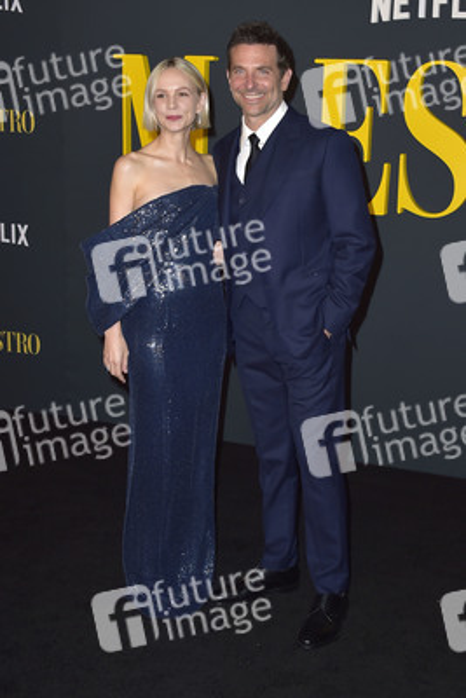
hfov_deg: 33.4
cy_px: 349
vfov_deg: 48.4
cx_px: 233
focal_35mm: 40
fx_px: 776
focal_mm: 40
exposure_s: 1/250
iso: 320
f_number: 6.3
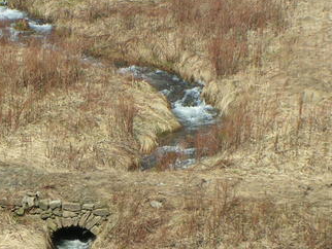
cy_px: 216
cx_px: 85
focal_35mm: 270
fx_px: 2591
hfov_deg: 7.3
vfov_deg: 5.5
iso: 50
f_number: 5.6
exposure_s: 1/320
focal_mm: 20.9
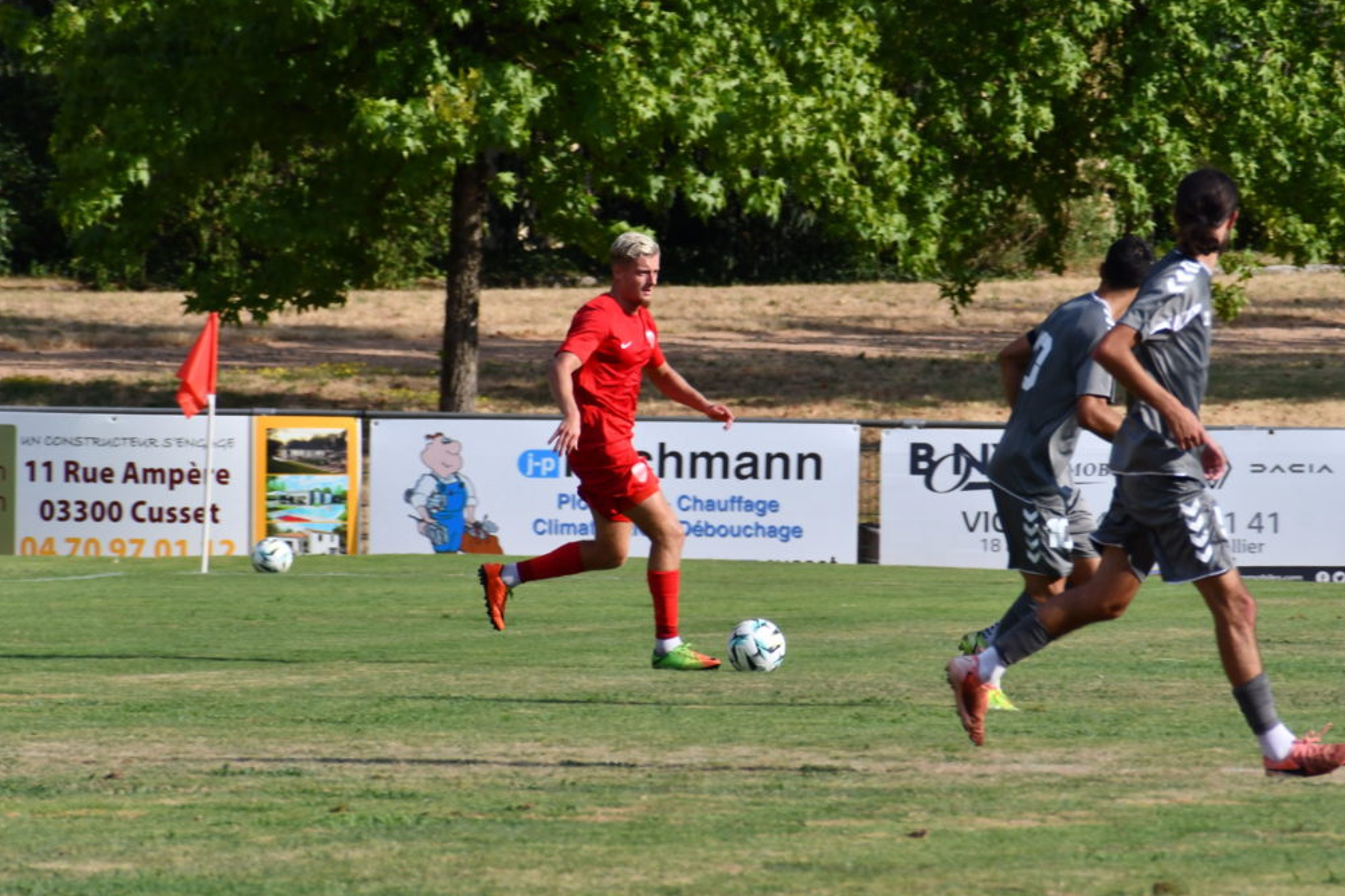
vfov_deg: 2.5
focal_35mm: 552
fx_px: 20622
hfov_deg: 3.7
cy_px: 453
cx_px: 667
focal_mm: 270
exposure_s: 1/800
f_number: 11
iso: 500
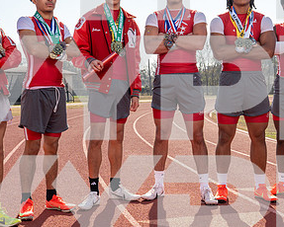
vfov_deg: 27.6
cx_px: 142
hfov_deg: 34.1
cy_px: 88
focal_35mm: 55
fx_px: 463
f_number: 9
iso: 125
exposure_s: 1/200
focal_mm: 29
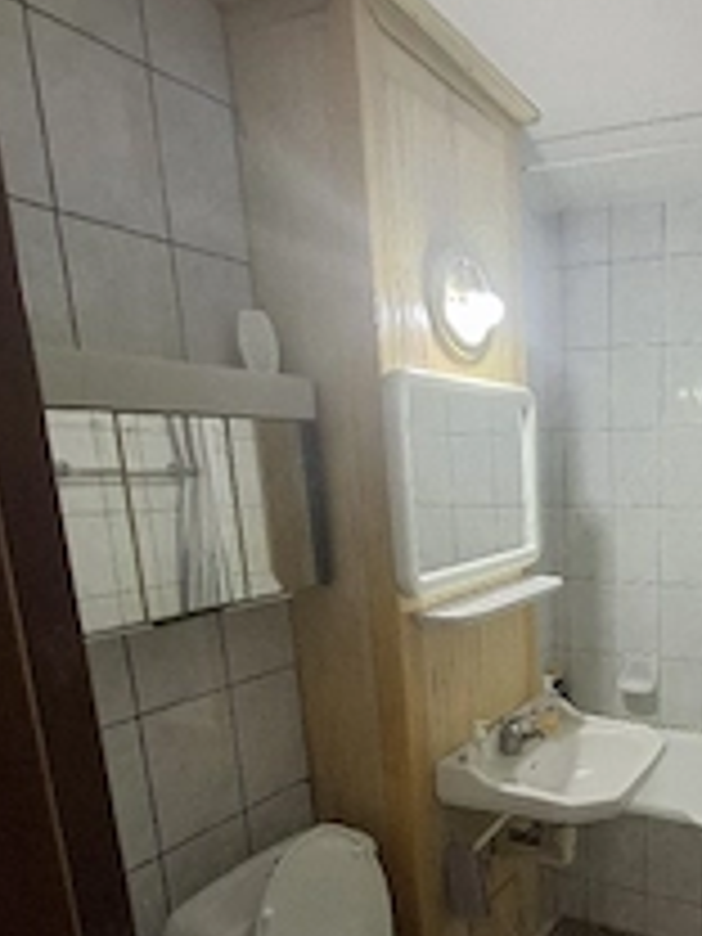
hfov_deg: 49.4
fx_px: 676
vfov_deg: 67.8
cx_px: 621
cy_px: 612
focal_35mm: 25
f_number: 2.2
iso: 200
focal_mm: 1.74
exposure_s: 1/33
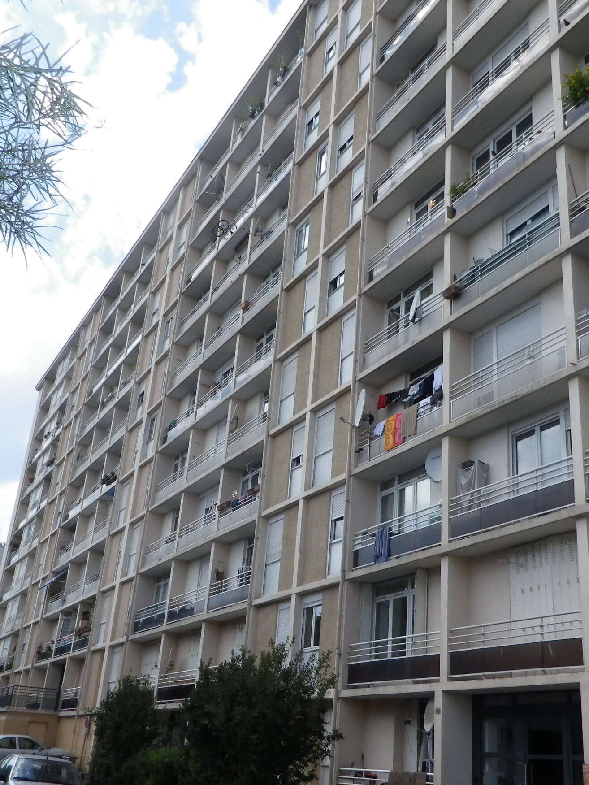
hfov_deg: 38.6
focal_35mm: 37
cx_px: 344
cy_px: 369
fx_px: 839
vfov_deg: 50.1
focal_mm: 4.5
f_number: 3.5
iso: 100
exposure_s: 1/1250
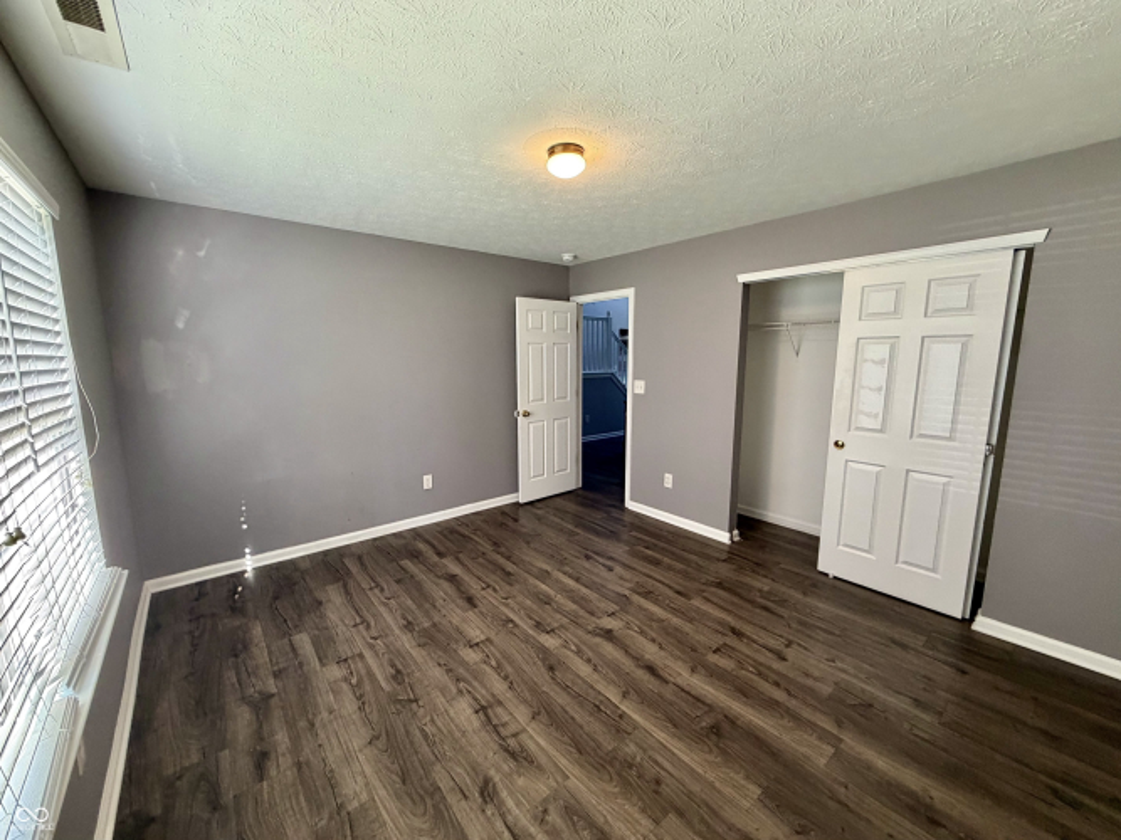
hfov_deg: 102.1
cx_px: 560
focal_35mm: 14
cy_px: 420
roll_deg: +0.2
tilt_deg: -8.6
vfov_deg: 85.7
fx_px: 453
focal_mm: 2.22
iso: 250
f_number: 2.2
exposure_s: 1/120
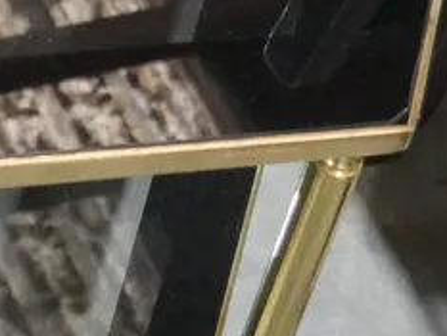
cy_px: -140
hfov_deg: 9.6
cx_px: -432
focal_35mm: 193
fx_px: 2494
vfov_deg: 7.6
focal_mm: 22
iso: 2500
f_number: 4.7
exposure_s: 1/60
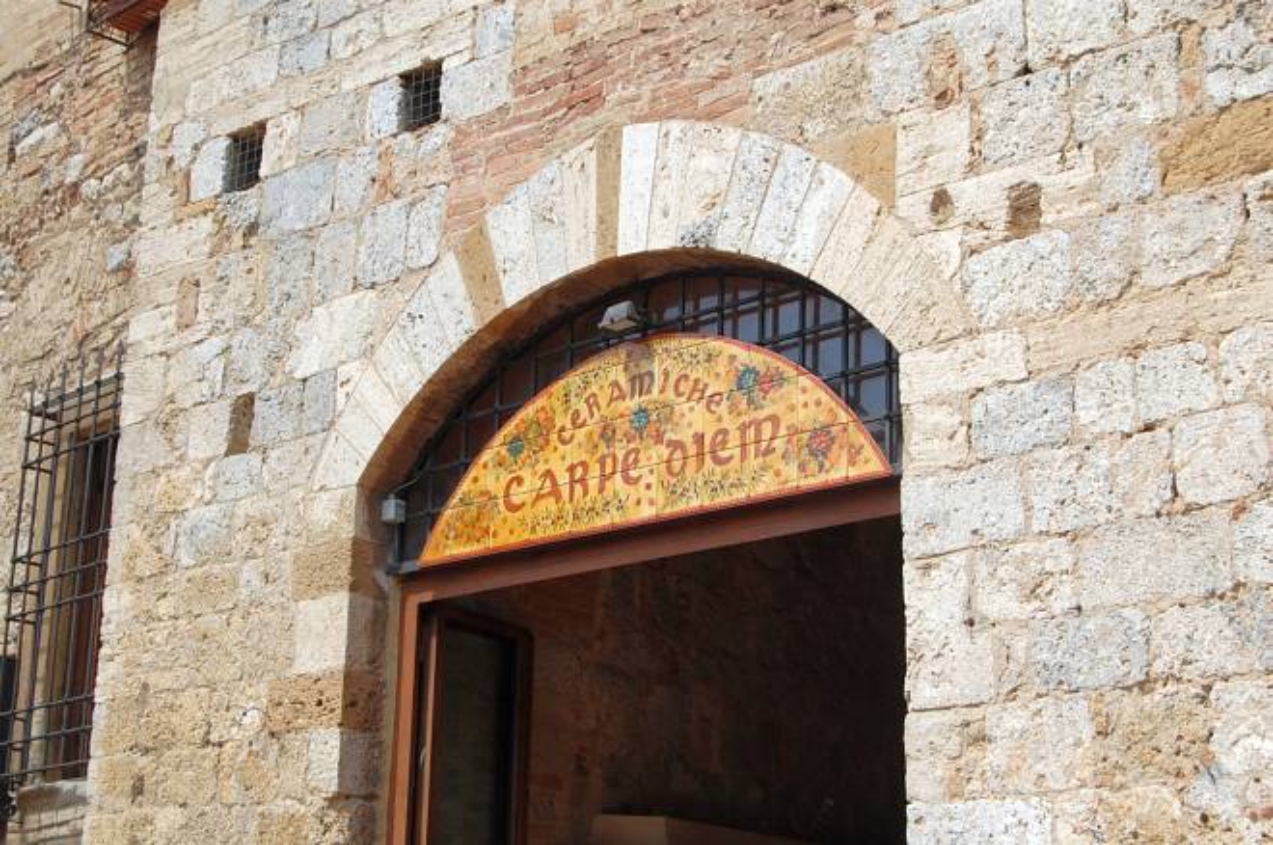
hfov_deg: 31.9
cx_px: 636
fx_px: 2224
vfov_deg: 21.5
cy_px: 422
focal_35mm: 63
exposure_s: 1/250
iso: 280
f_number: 10
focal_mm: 42
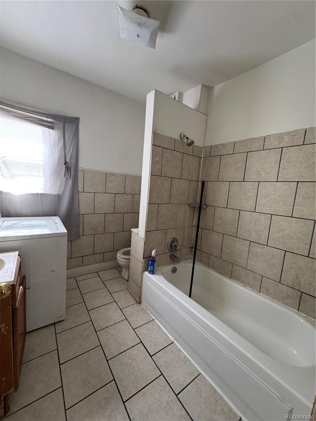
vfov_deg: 102.1
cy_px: 210
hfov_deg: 85.7
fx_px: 170
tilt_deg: -7.4
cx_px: 158
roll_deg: -2.7
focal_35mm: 14
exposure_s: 1/65
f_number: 2.2
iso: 320
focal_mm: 2.22
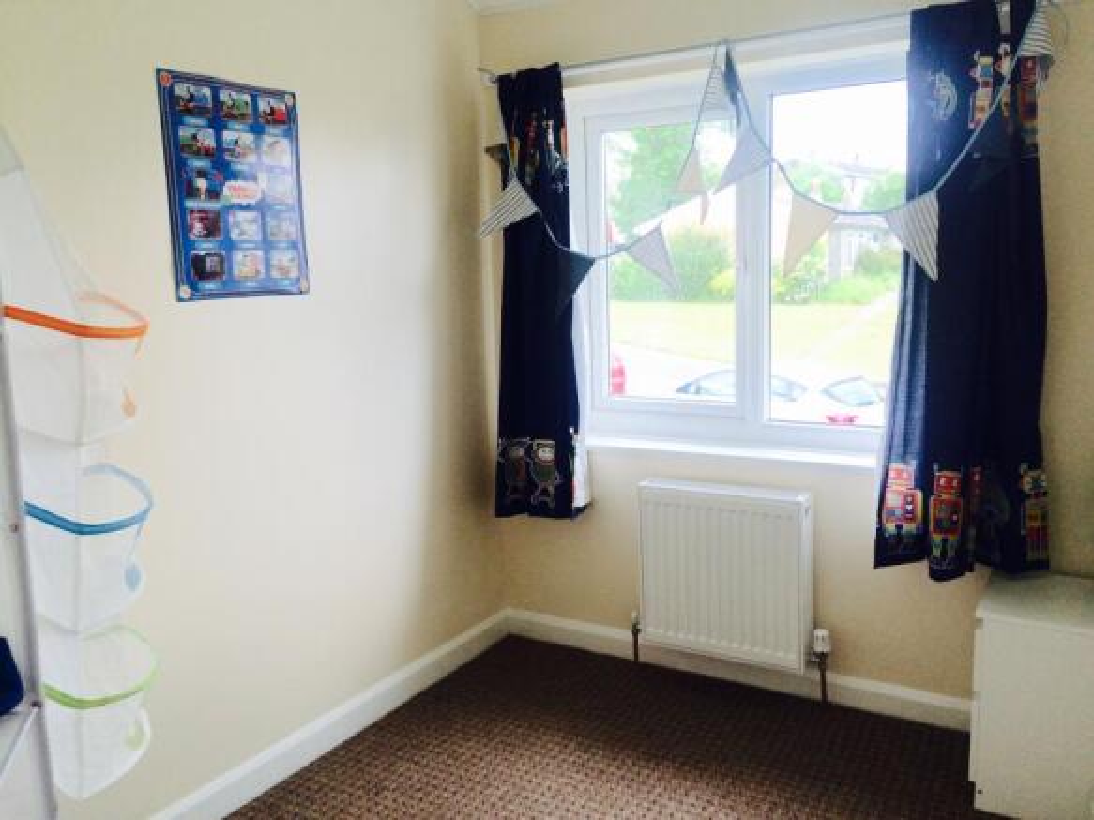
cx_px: 547
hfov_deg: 61.7
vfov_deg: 48.2
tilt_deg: -9.7
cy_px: 410
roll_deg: +1.8
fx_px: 916
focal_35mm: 29
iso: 50
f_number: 2.2
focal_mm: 4.15
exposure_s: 1/120
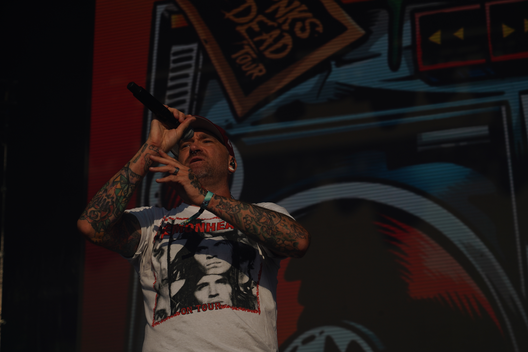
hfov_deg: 19.5
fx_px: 1540
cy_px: 176
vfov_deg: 13.0
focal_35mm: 105
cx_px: 264
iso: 100
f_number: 8
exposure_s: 1/1600
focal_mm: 105
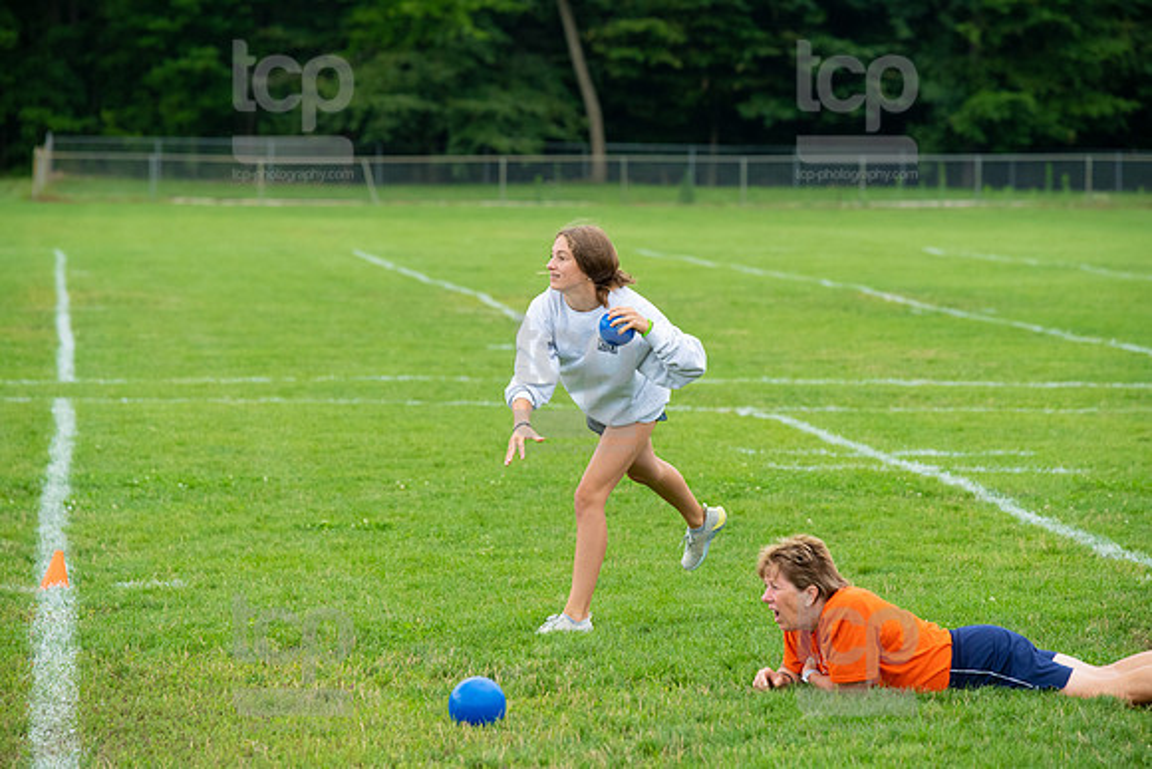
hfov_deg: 11.1
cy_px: 384
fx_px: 5921
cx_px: 576
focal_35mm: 185
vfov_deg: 7.4
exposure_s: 1/1000
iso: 1250
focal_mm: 185
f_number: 5.6
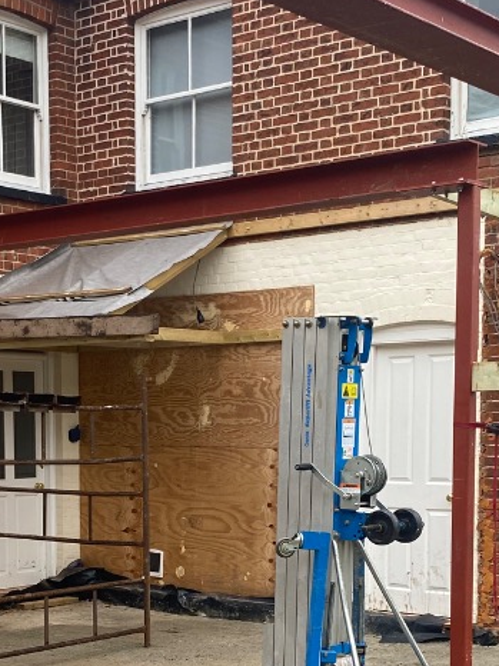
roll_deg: +0.9
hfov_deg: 21.8
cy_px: 546
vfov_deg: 28.3
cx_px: 139
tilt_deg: -4.7
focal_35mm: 67
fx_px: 1289
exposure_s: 1/122
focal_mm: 4.25
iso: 40
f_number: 1.8
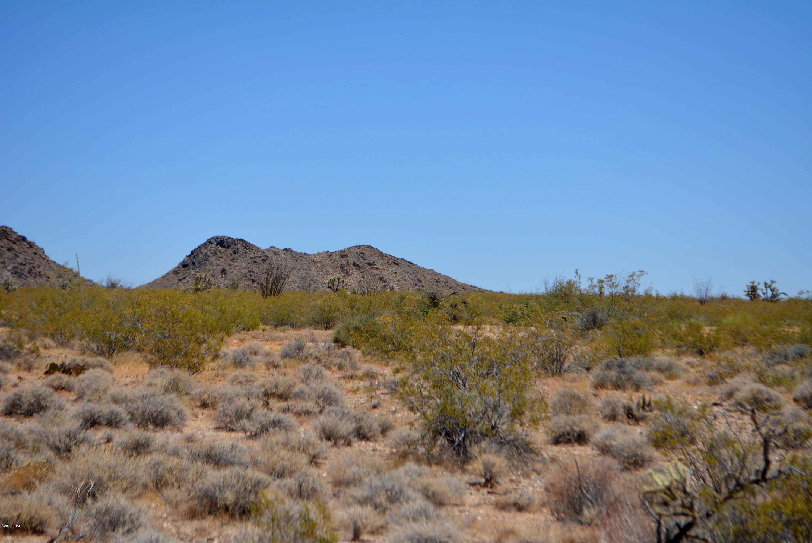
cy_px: 272
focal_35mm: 82
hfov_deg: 24.6
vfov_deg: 16.6
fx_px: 1862
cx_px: 406
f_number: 7.1
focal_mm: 55
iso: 400
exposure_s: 1/1600
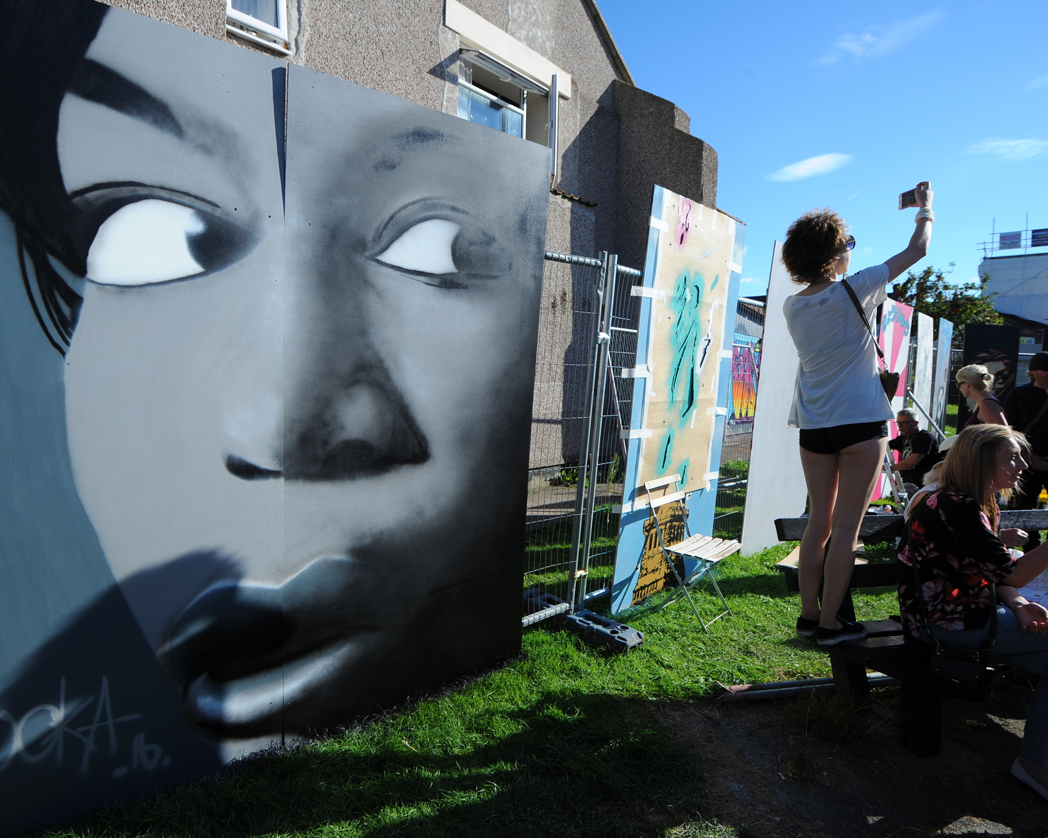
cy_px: 411
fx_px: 589
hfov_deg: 82.9
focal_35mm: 19
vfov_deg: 70.8
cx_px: 459
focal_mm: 16
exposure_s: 1/500
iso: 200
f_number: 7.1
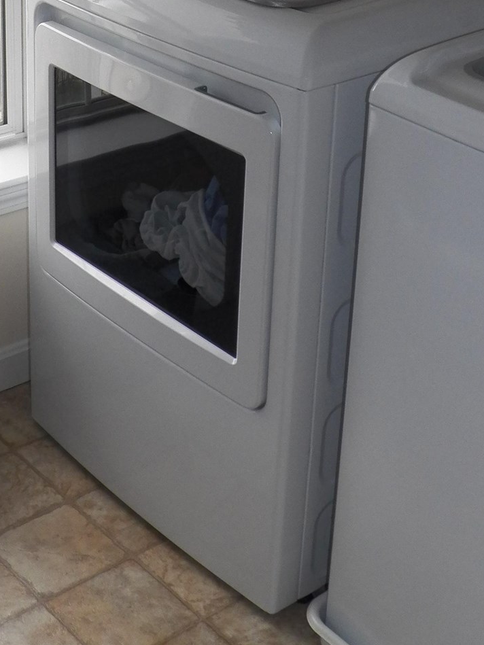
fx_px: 1267
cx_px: 135
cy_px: -6
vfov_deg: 26.9
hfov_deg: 21.5
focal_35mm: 68
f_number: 3.2
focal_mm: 4.9
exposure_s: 1/125
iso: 125
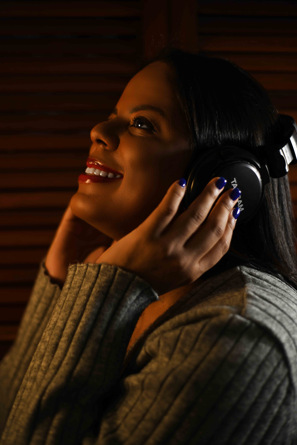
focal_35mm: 50
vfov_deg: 39.6
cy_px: 222
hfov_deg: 27.0
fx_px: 619
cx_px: 148
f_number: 2.5
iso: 250
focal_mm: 50
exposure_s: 1/250
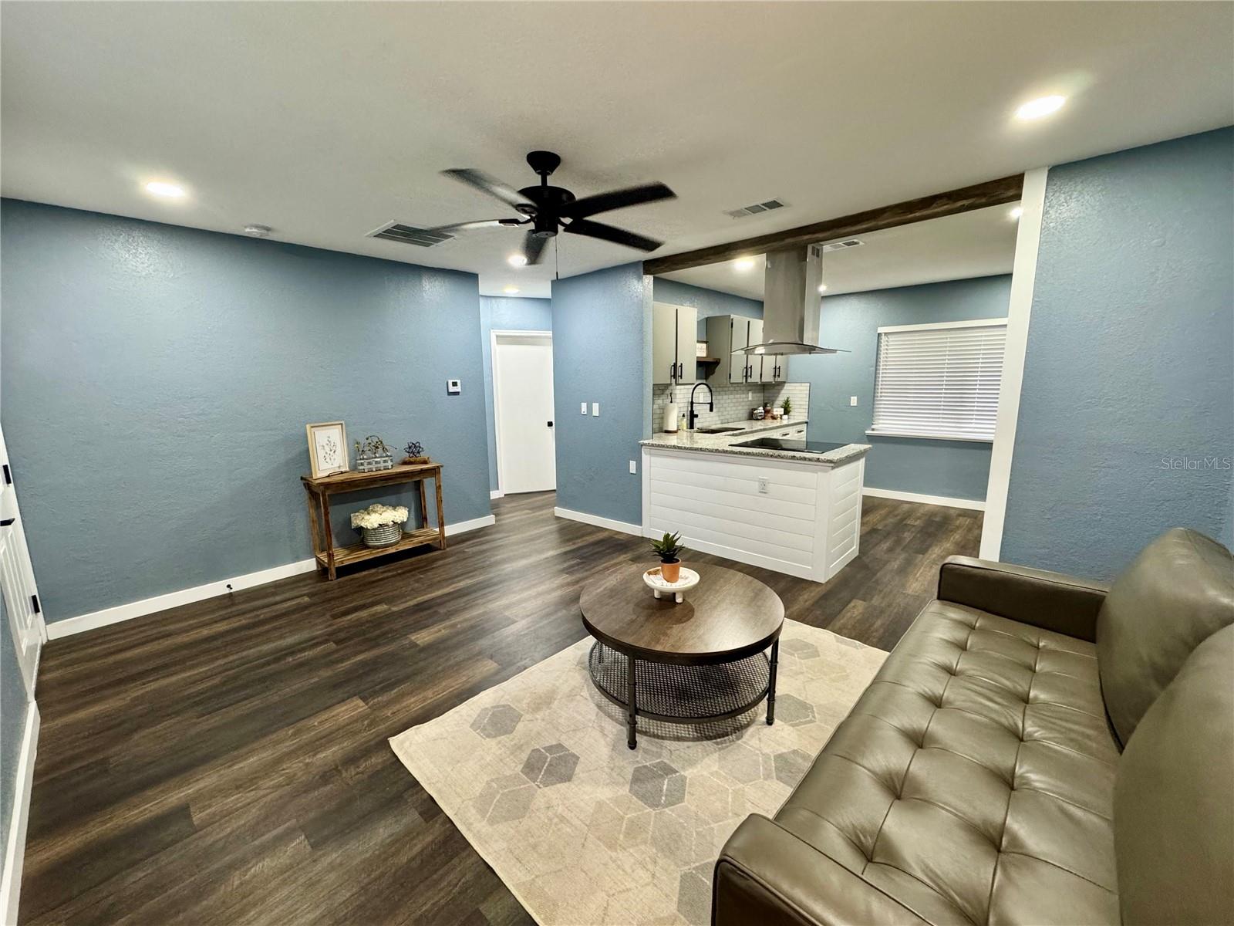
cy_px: 463
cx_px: 617
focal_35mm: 14
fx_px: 499
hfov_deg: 102.1
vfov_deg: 85.7
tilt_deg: -9.6
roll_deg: +1.1
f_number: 2.2
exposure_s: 1/60
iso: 320
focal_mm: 2.22
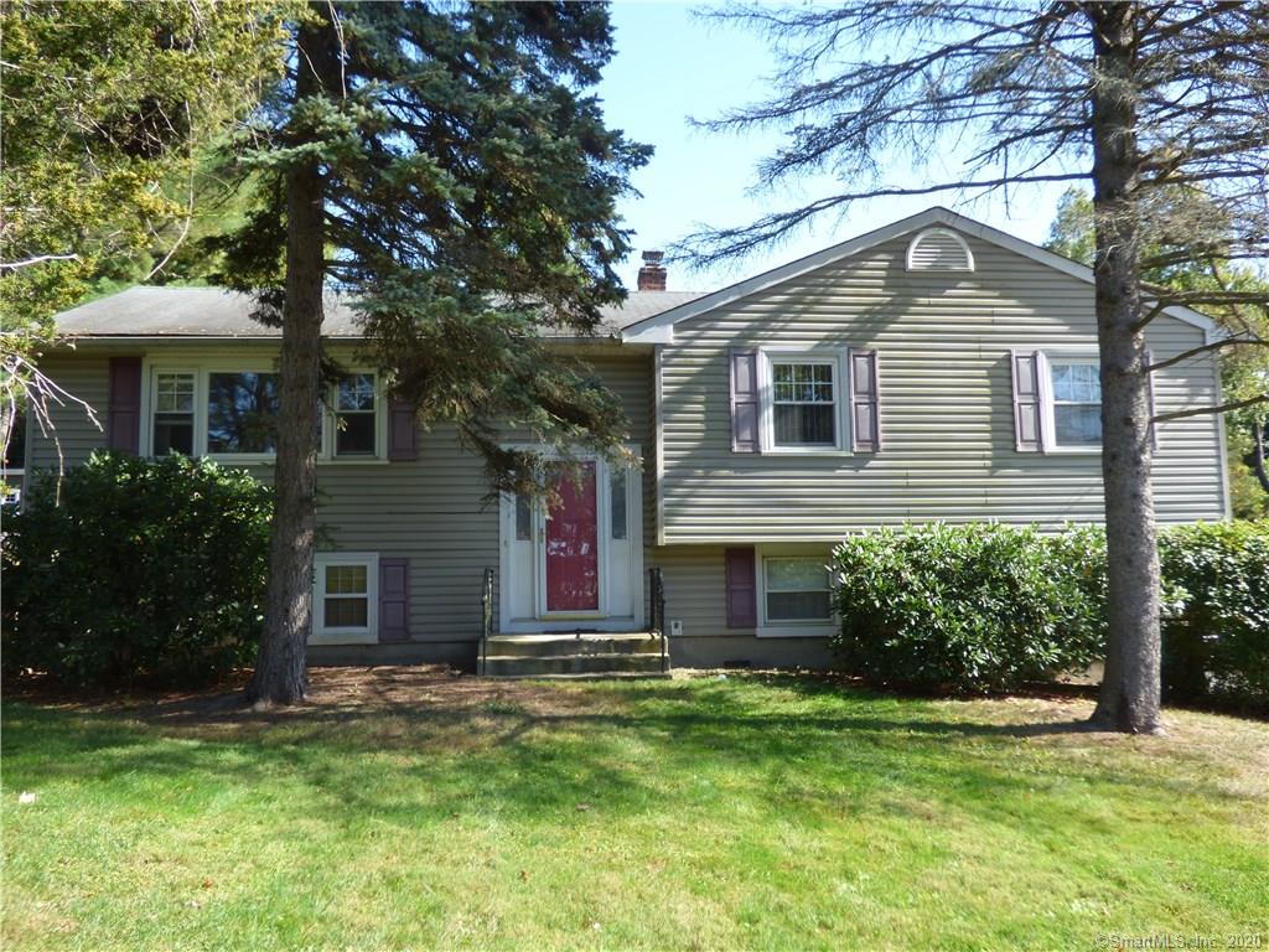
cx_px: 634
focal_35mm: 32
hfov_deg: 56.8
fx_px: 1173
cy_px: 476
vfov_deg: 44.2
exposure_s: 1/250
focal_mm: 5.53
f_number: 3.3
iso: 100
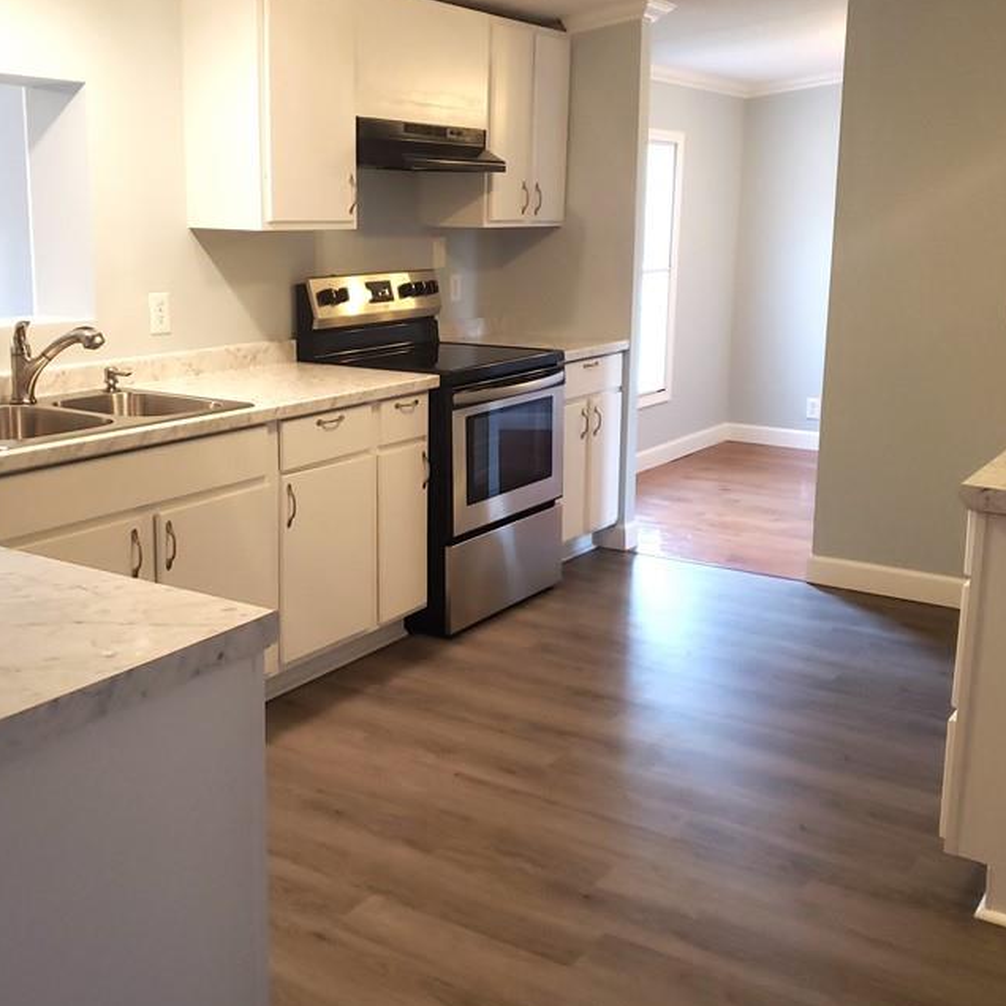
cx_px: 440
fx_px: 1217
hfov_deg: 44.8
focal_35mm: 37
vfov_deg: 44.8
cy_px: 419
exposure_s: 1/60
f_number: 1.5
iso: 200
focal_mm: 4.3
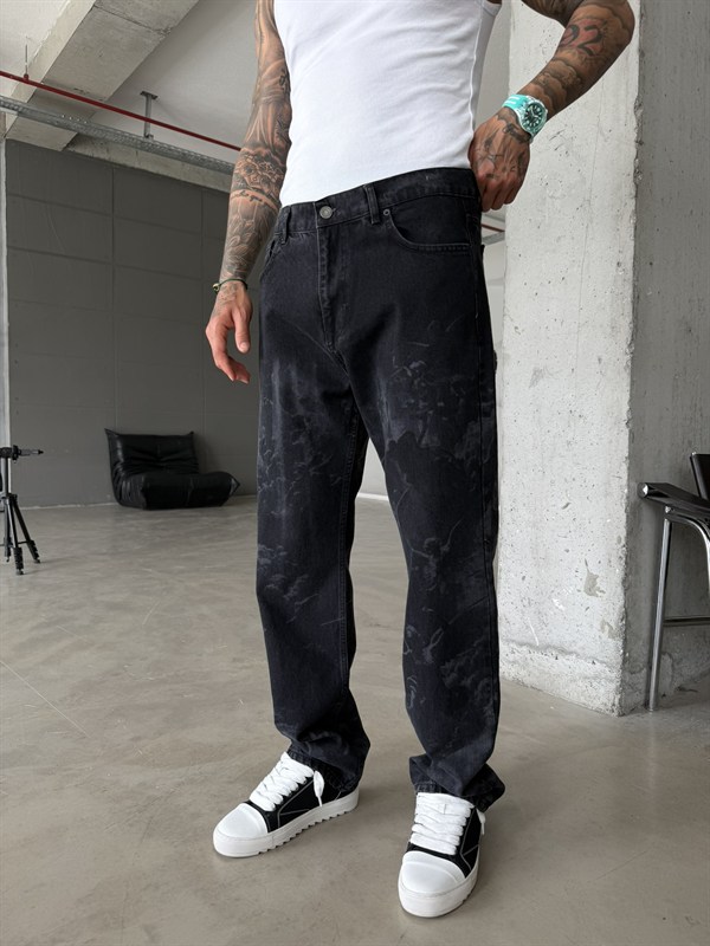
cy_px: 473
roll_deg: -0.1
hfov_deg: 56.8
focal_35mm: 24
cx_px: 355
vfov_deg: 71.6
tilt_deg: -3.3
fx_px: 656
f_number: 1.78
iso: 64
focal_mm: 6.76
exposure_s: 1/187
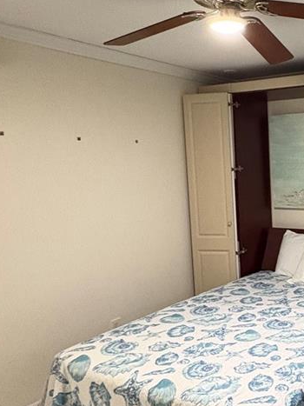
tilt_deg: -5.7
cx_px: 340
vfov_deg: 51.4
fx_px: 422
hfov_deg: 34.0
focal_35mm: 36
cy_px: 208
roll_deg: +0.8
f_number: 2.2
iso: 640
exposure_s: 1/60
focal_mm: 2.22
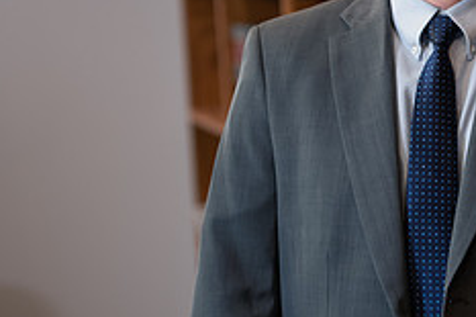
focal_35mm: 244
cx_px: 572
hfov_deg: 8.4
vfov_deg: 5.6
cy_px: 15
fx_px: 3224
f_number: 3.2
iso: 800
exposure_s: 1/125
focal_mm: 98
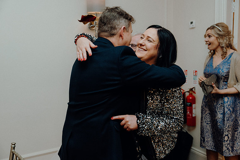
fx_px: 227
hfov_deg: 55.8
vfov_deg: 38.9
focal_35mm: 34
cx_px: 120
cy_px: 80
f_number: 3.5
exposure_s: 1/200
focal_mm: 34
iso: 2500
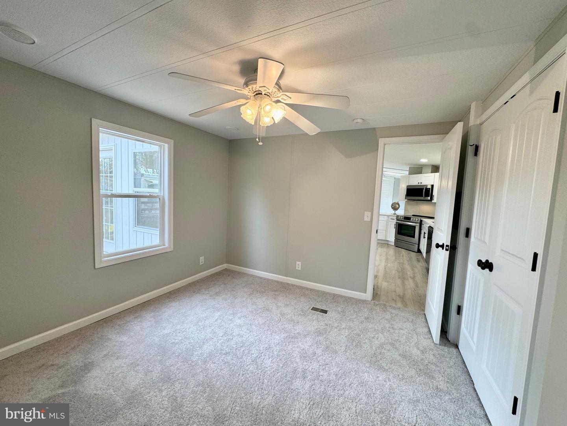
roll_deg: -2.8
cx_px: 284
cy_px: 213
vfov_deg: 85.7
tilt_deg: -5.8
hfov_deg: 102.1
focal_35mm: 14
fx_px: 229
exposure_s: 1/120
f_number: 2.2
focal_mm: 2.22
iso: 125
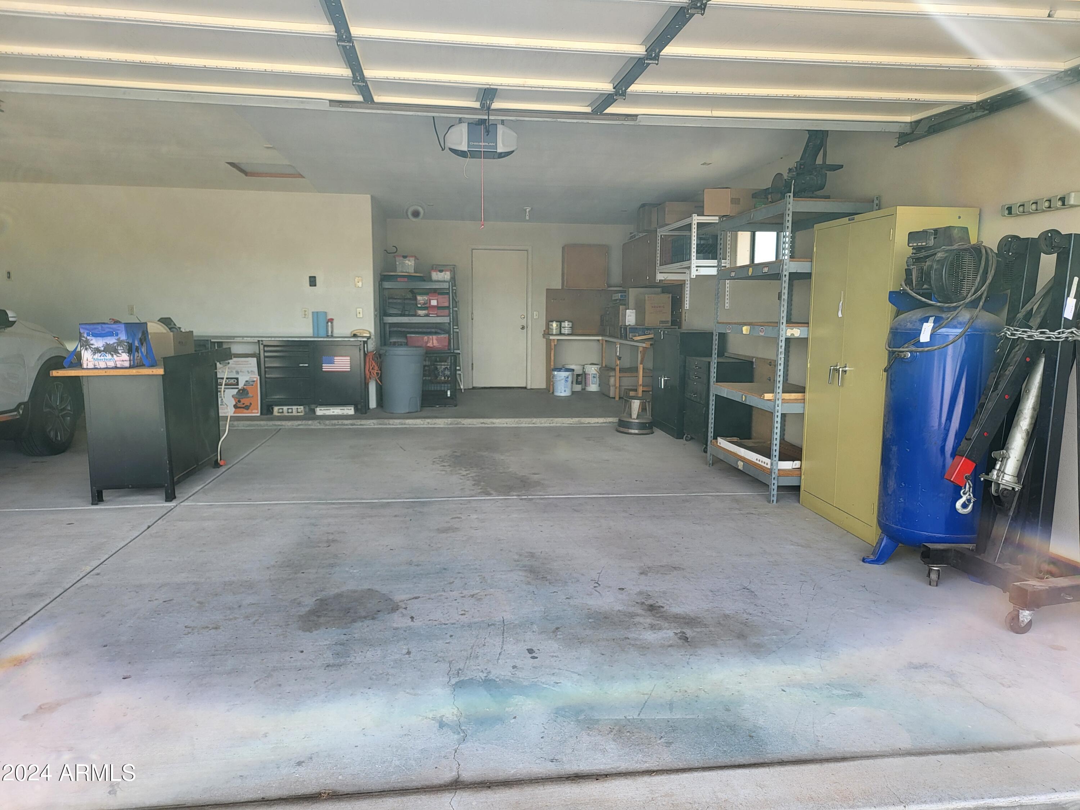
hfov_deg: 71.6
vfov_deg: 56.8
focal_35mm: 24
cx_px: 540
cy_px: 405
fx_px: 749
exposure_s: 1/309
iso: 40
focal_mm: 5
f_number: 1.8
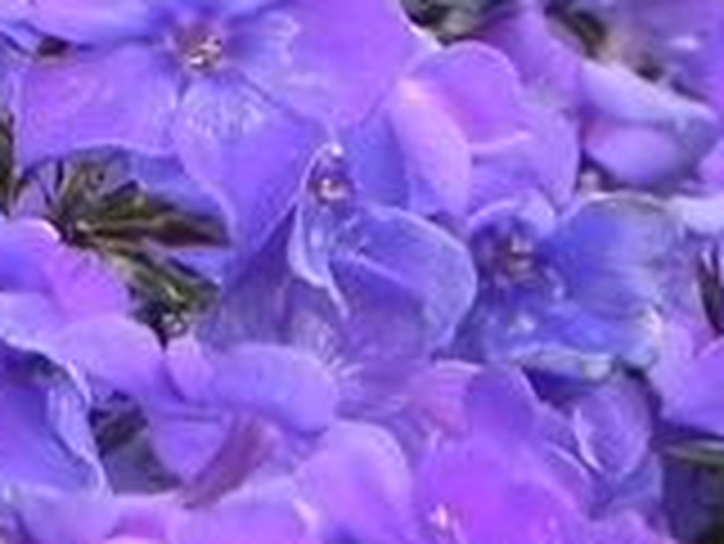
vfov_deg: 0.8
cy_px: -180
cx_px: -1194
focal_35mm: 1925
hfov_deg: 1.0
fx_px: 40292
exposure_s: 1/80
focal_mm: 51.8
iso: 160
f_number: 5
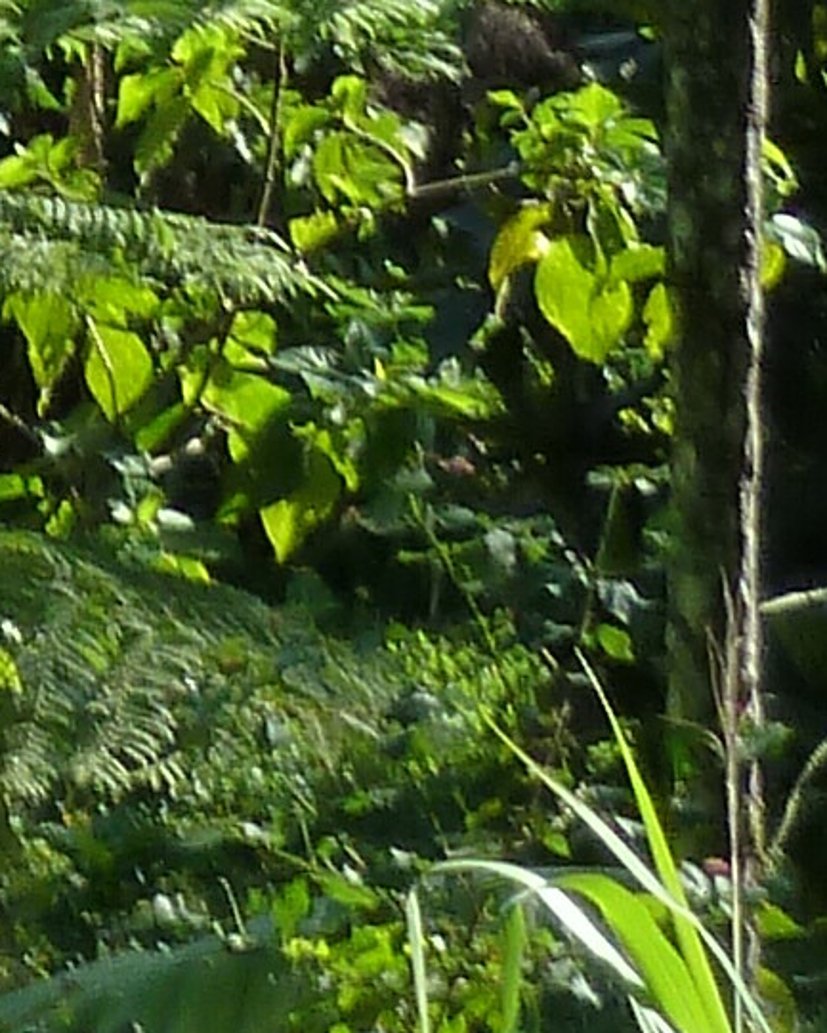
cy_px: -2645
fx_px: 13030
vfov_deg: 4.3
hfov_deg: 3.5
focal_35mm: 426
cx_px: -1623
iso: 125
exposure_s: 1/250
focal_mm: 9.7
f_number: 3.9
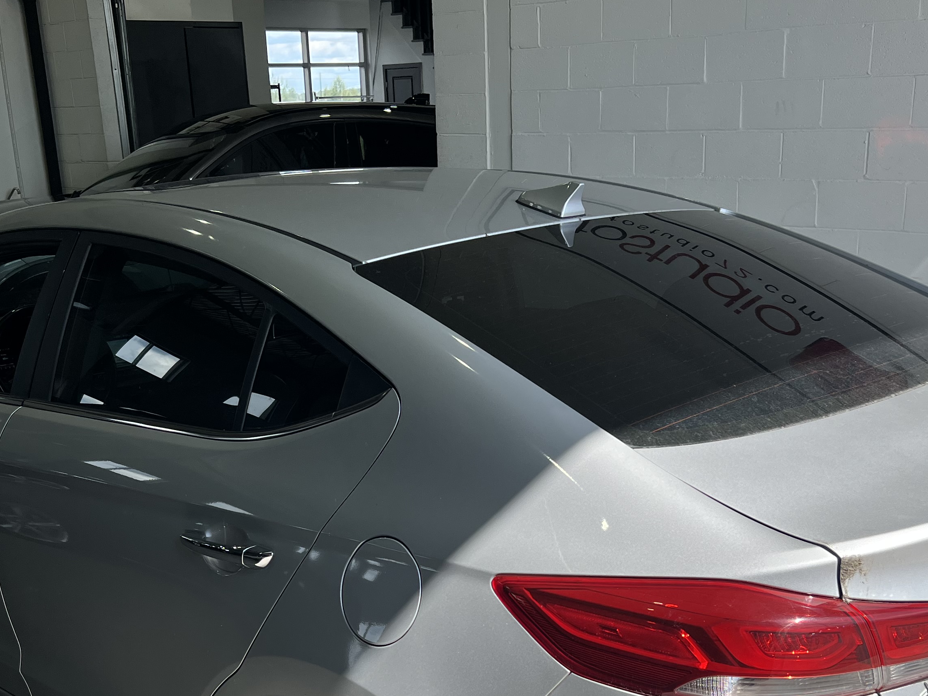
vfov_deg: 30.8
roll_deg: +1.8
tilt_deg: -18.8
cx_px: 455
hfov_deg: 41.2
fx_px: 1233
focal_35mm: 46
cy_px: 554
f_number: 1.5
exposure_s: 1/2045
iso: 50
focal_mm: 5.7
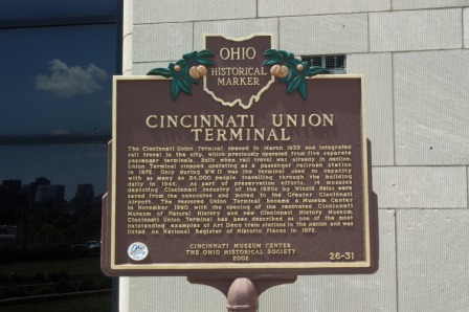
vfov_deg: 28.0
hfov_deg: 41.1
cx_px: 234
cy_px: 156
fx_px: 625
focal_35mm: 48
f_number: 18
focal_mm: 32
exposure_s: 1/160
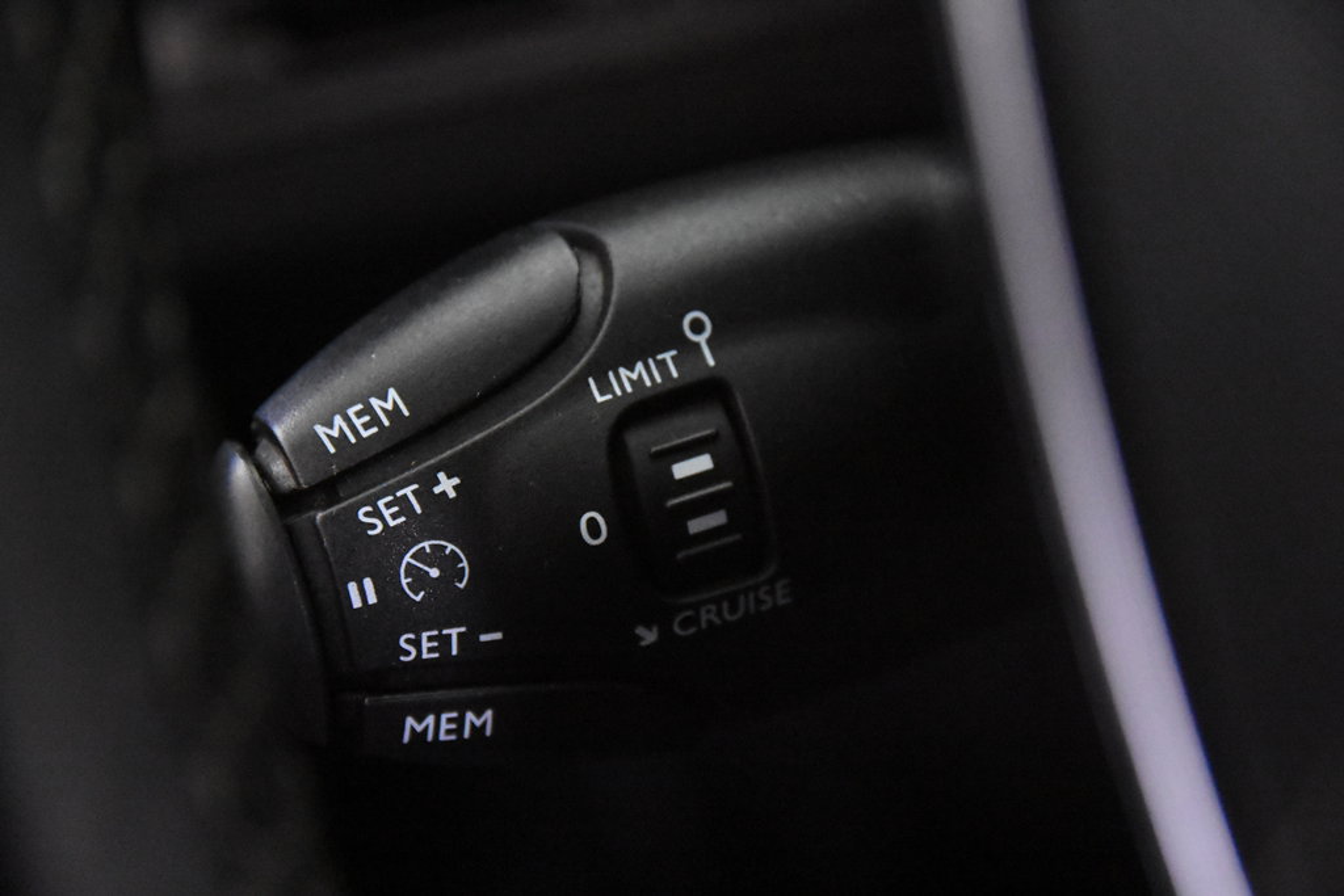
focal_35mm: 105
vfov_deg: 13.0
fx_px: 3920
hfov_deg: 19.5
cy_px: 448
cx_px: 672
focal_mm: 70
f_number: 4
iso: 12800
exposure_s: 1/60
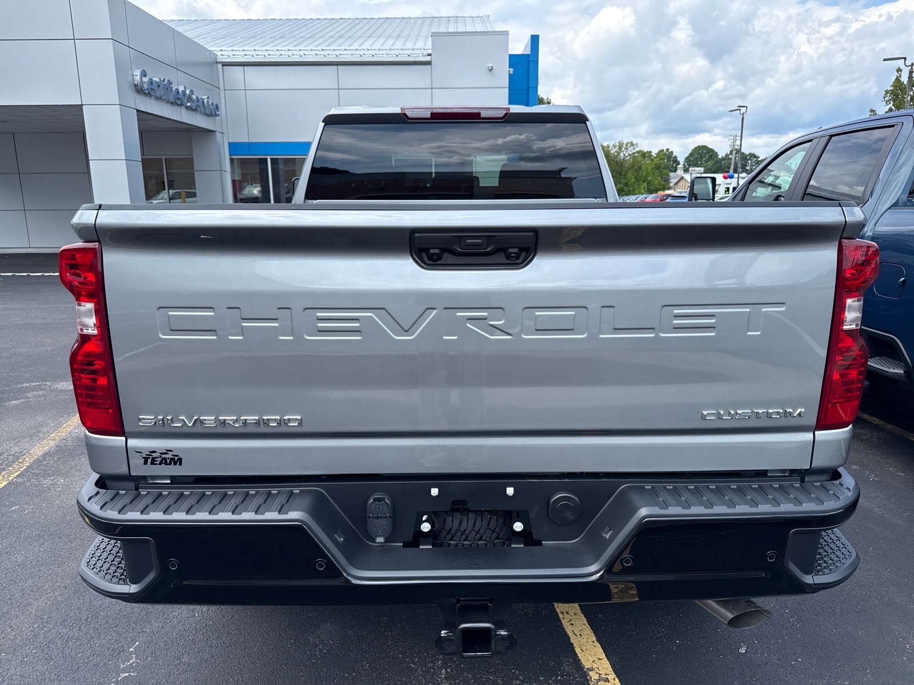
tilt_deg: -11.2
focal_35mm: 24
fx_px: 634
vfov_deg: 56.8
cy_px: 342
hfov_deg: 71.6
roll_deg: +0.2
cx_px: 457
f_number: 1.78
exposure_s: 1/2299
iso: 100
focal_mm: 6.76
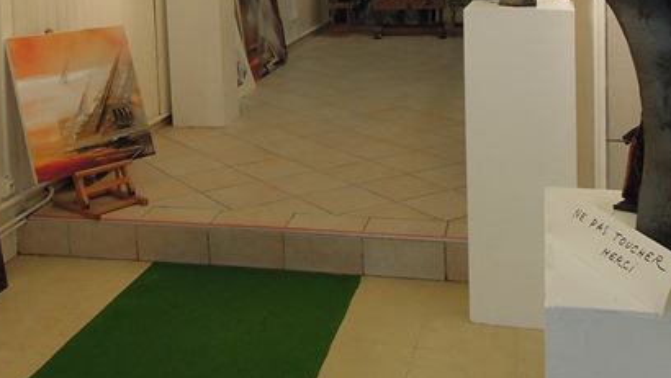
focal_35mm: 51
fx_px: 908
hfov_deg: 40.2
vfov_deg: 22.2
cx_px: 237
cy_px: -41
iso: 160
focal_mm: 4.3
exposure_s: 1/100
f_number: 2.8
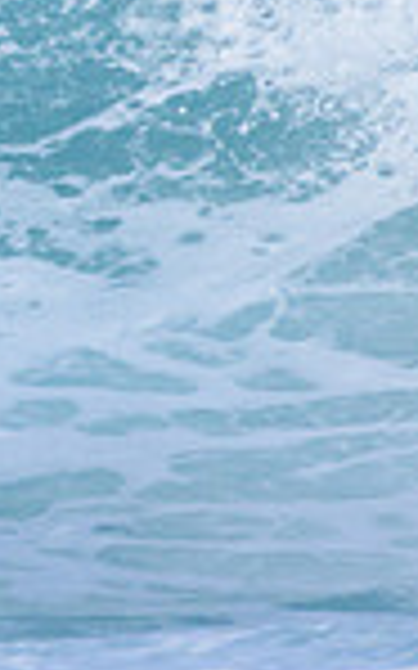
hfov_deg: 0.3
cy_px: 7
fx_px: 72376
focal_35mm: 3967
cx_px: -728
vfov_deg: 0.5
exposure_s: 1/2000
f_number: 11
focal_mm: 1000
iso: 1250
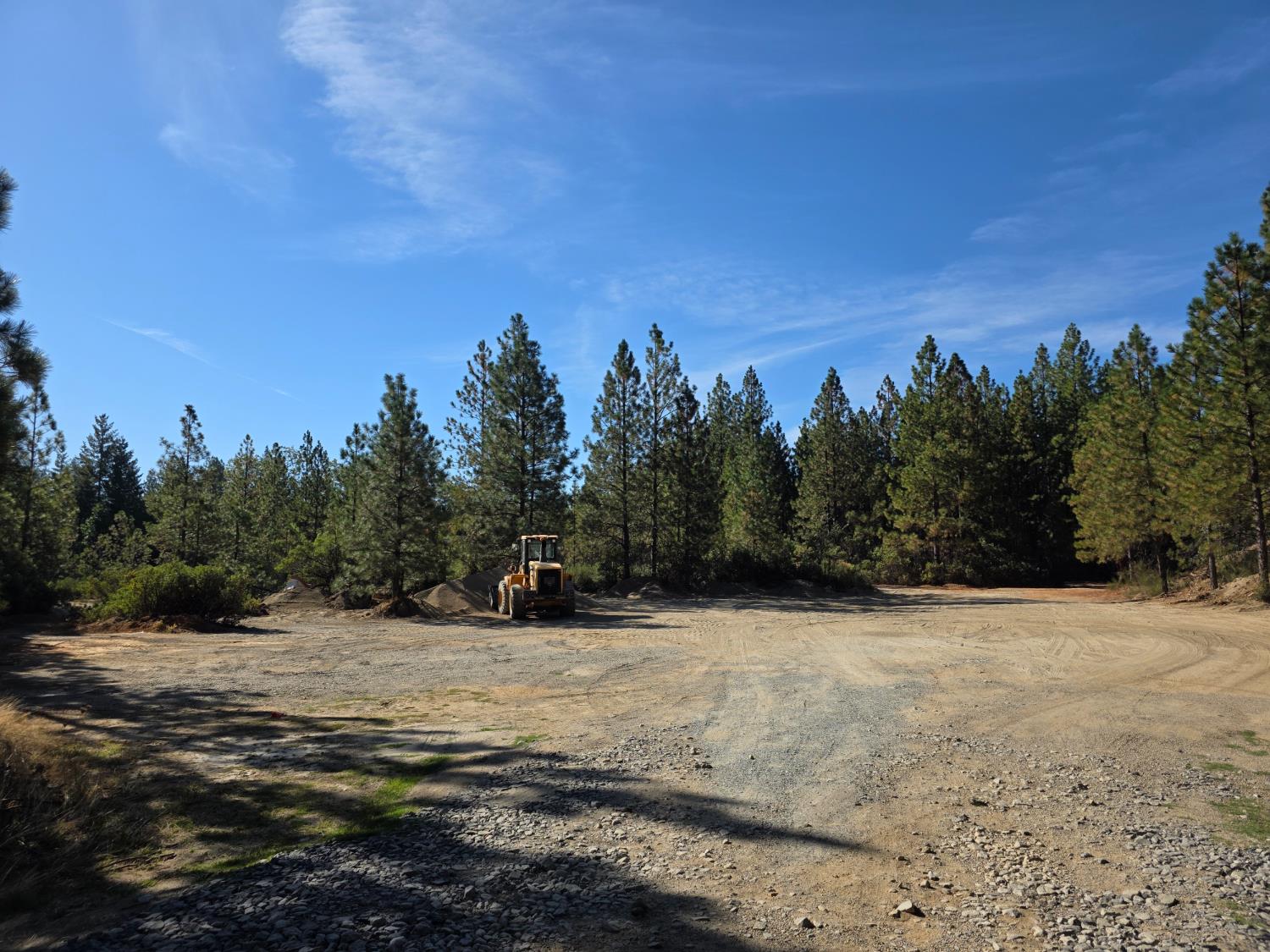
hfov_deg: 73.9
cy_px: 476
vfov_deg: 58.9
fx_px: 844
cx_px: 635
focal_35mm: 23
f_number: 1.7
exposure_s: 1/6355
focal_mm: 6.3
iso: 80
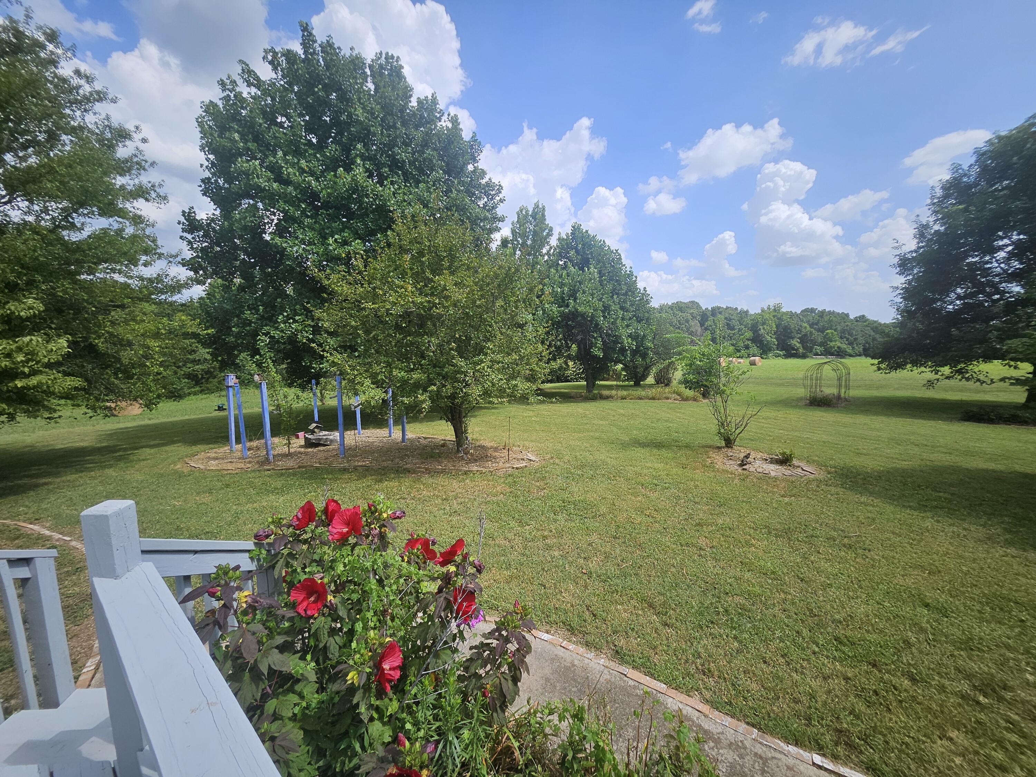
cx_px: 518
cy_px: 388
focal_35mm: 13
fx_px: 389
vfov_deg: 89.9
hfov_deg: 106.2
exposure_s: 1/1099
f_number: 2.2
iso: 32
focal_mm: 1.74
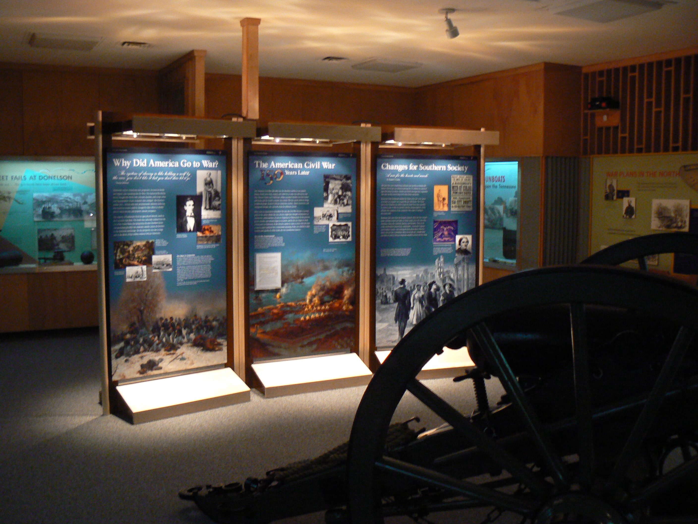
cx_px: 349
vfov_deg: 39.7
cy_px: 262
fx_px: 726
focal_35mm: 36
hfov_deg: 51.4
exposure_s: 1/15
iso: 200
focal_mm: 6
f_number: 2.8
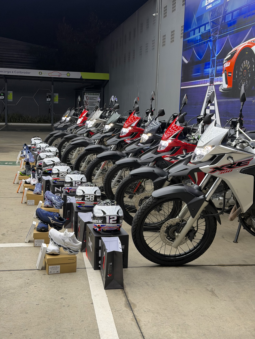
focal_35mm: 48
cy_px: 170
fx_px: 471
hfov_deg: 30.3
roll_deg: -2.2
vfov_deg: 39.7
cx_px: 128
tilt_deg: -6.9
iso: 200
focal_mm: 6.76
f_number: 1.78
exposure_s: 1/60
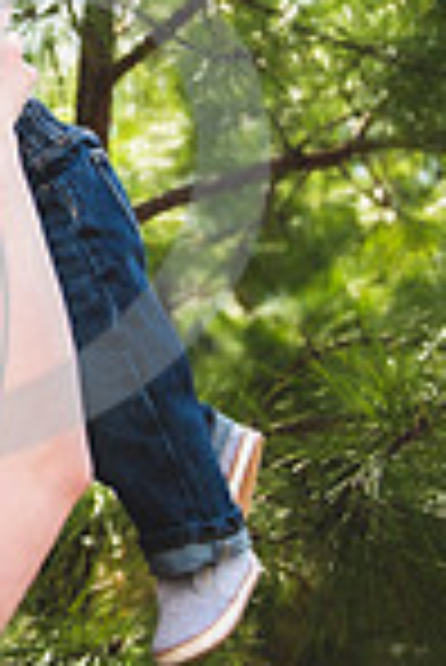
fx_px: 1631
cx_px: -207
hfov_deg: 14.6
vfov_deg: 22.1
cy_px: -27
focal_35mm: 88
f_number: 2.8
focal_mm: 29
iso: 100
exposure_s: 1/640
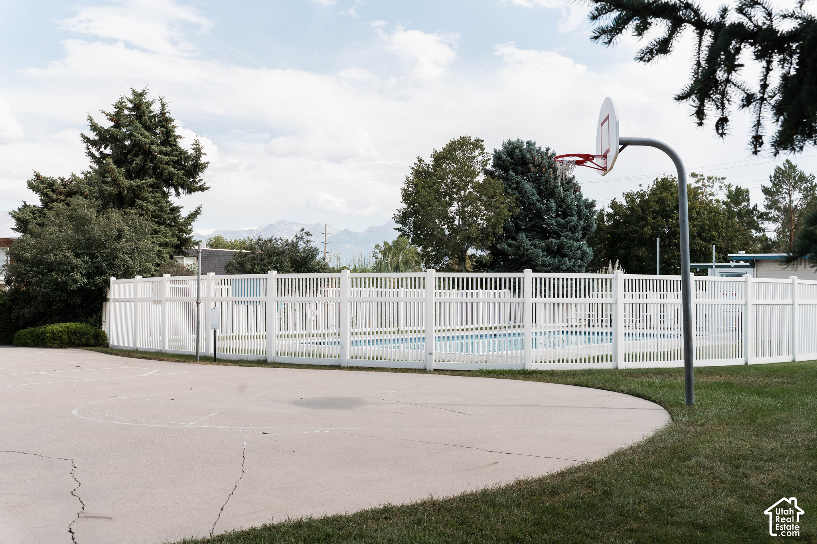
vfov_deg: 35.9
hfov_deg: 51.9
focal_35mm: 37
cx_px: 408
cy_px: 272
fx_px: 840
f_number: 8
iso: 100
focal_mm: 37
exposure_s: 1/160
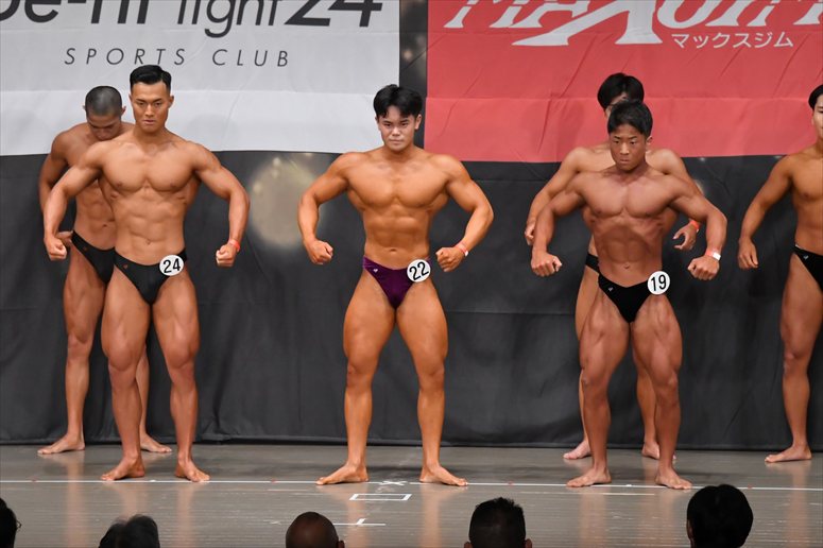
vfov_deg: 7.3
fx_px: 4273
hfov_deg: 11.0
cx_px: 412
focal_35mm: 187
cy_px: 274
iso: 5000
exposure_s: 1/400
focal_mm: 125
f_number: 5.6
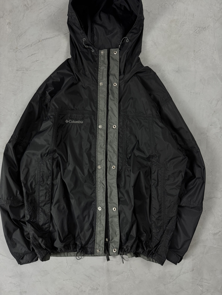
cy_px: 148
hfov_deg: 56.8
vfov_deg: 71.6
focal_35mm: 24
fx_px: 205
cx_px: 111
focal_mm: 6.76
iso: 200
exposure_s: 1/60
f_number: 1.78
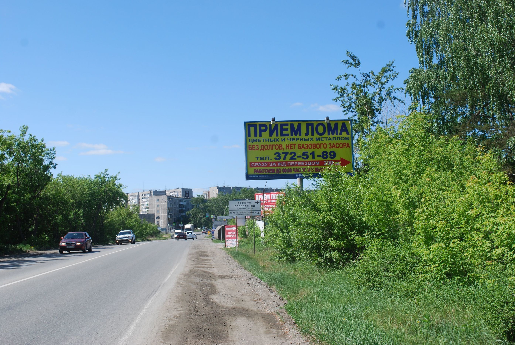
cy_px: 172
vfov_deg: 30.9
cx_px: 258
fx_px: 623
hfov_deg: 44.9
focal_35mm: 44
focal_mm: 29
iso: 100
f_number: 8
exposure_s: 1/250
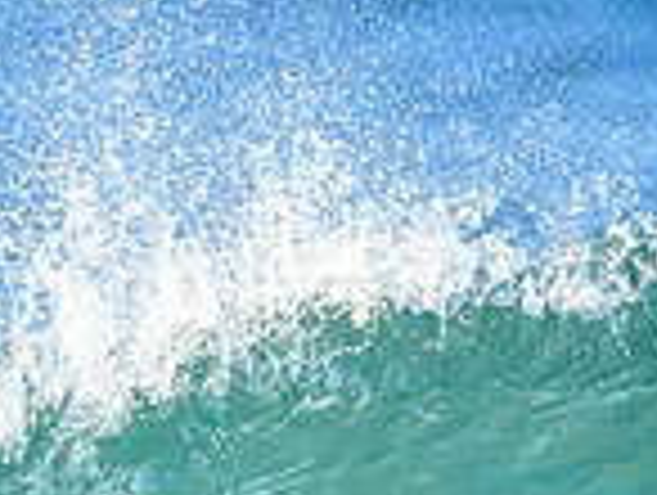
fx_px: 71652
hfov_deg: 0.5
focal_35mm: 3769
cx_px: -52
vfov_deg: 0.4
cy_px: 695
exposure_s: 1/2000
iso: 1100
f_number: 6.3
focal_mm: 800
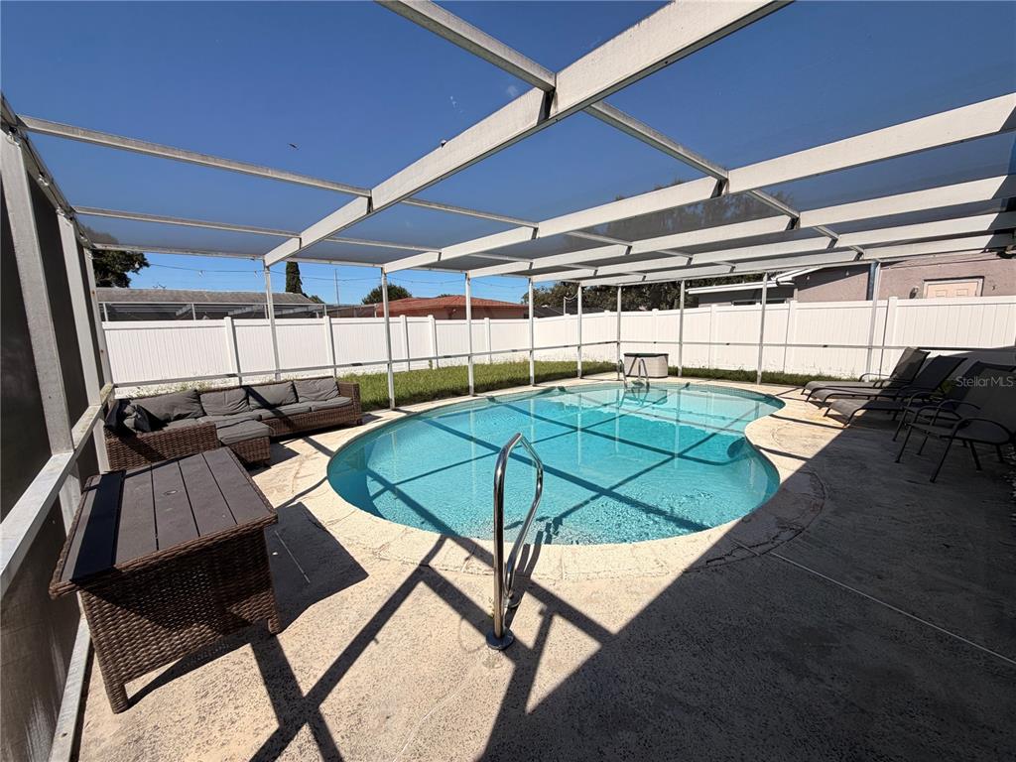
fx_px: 411
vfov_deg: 85.7
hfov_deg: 102.1
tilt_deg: -8.3
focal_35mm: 14
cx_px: 508
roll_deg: +1.0
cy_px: 381
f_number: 2.2
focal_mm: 2.22
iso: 20
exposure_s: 1/1087
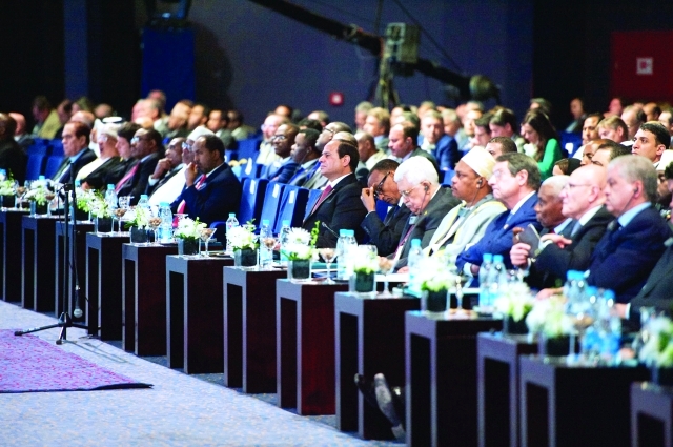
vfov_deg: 6.8
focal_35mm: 200
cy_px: 224
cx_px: 336
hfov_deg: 10.3
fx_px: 3734
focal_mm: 200
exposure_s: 1/200
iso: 6400
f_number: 2.8
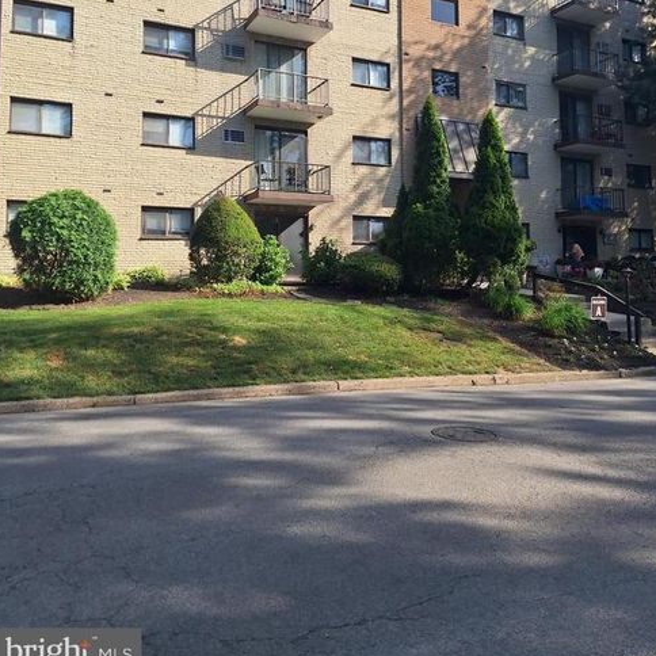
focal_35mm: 28
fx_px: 600
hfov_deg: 57.3
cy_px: 224
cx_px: 333
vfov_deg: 56.2
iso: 25
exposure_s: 1/1842
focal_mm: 5.54
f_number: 1.8
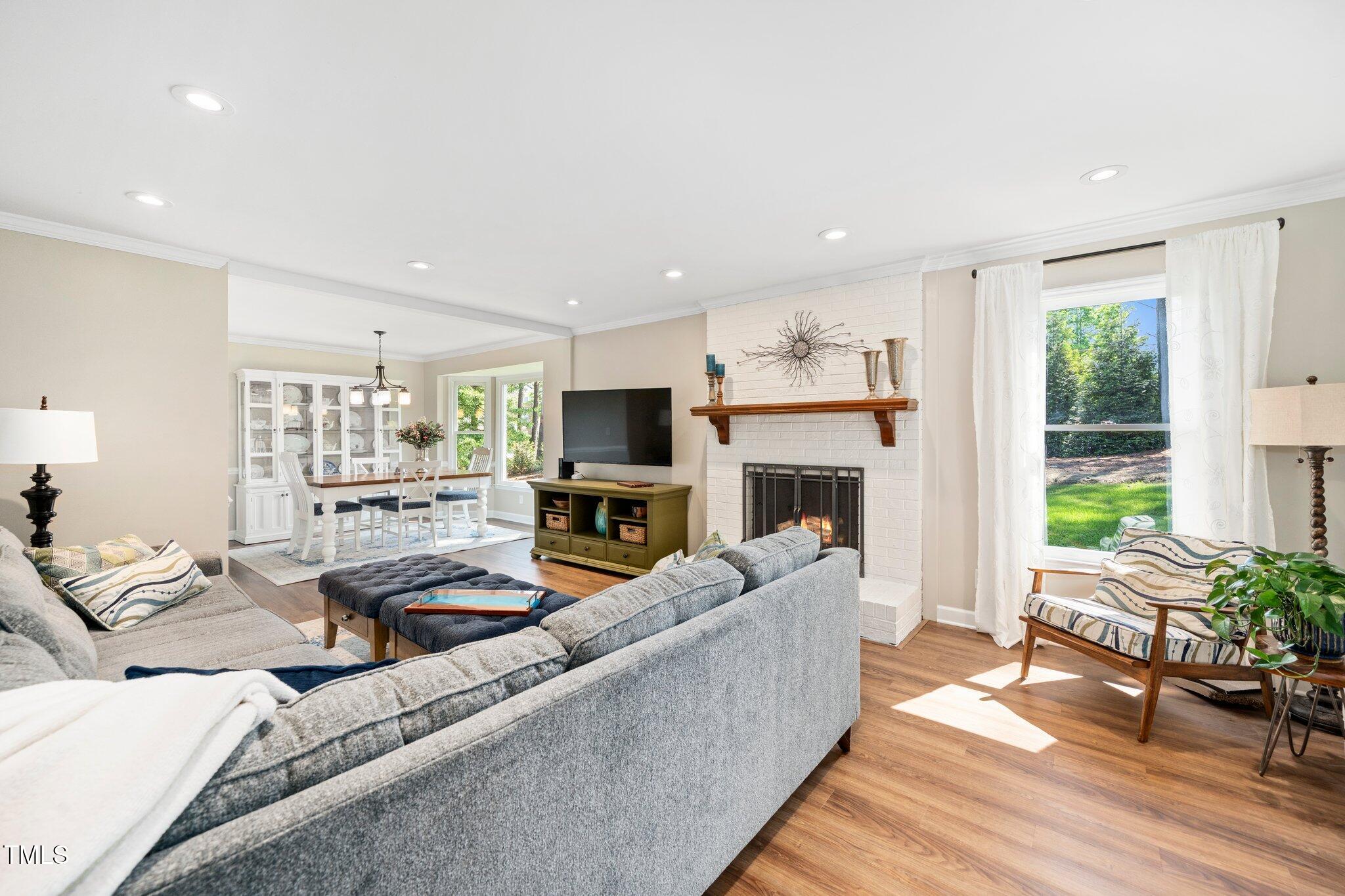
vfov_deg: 85.4
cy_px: 448
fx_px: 486
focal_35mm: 13
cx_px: 672
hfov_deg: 108.3
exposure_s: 1/30
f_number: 7.1
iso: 640
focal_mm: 13
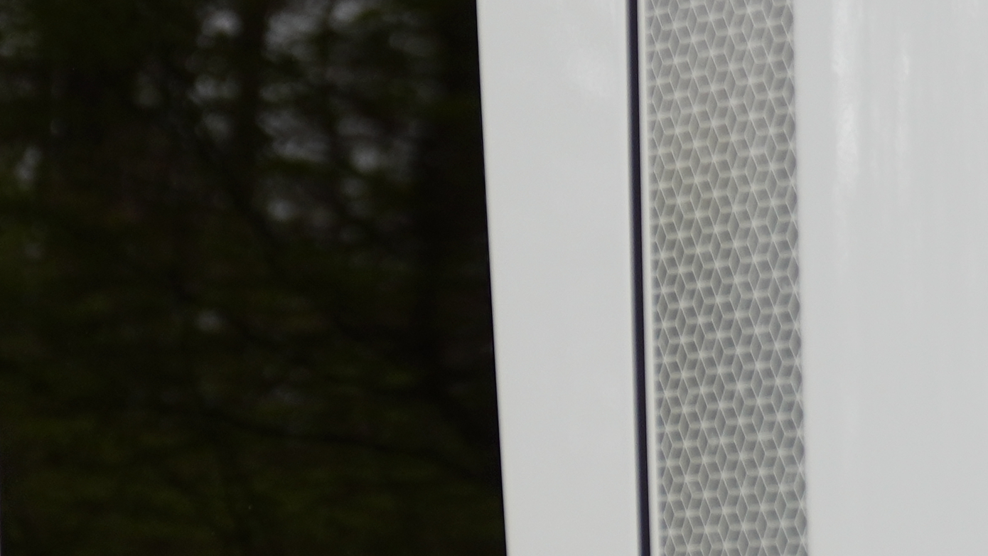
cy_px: 896
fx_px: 5685
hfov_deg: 9.9
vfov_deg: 5.5
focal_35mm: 217
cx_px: 173
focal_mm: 32
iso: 160
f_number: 4.5
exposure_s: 1/160
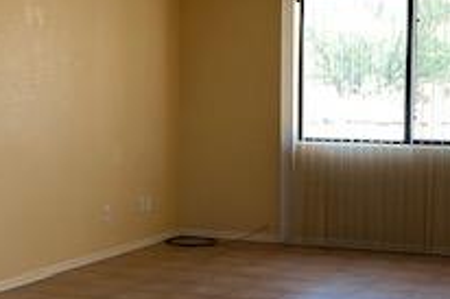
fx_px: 1049
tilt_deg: -6.5
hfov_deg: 24.2
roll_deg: -0.5
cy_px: 188
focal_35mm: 84
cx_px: 267
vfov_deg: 16.2
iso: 40
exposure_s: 1/120
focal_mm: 4.25
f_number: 1.8
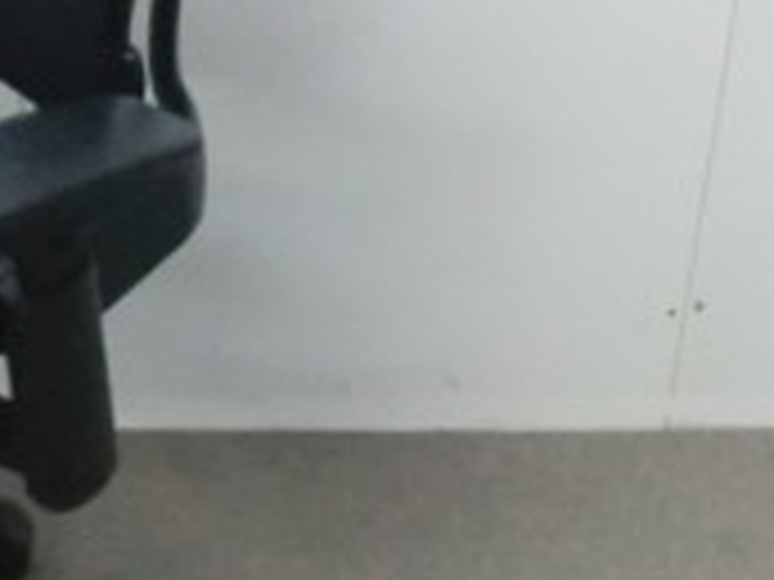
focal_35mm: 119
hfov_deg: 15.7
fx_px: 2661
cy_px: 36
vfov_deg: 12.3
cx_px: -261
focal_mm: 5.8
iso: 800
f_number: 3.5
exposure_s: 1/40
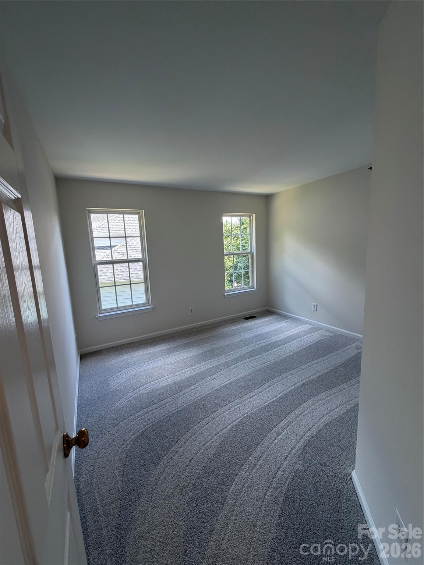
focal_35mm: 14
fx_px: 229
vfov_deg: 102.1
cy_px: 282
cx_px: 212
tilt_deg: -9.3
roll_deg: +2.3
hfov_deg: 85.7
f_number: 2.2
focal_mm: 2.22
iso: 125
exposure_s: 1/120
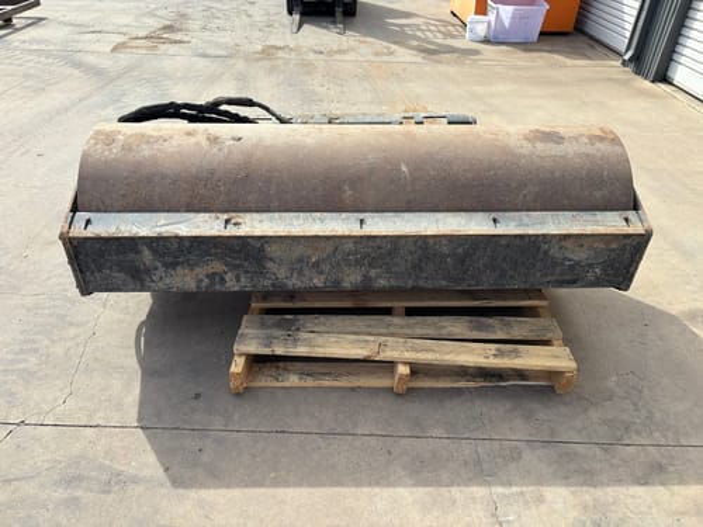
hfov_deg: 67.3
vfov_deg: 53.1
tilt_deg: -32.8
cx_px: 352
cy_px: 264
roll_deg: -2.3
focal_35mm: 26
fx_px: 528
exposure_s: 1/1178
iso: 50
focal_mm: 5.96
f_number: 1.6
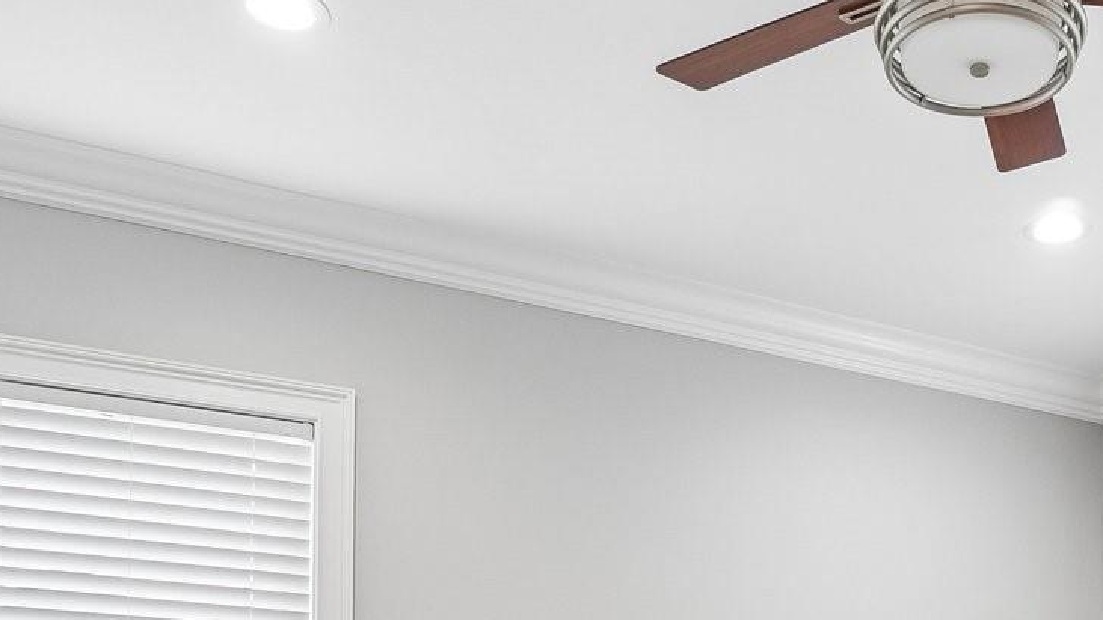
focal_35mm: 44
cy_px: 904
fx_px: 1287
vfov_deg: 22.6
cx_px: 883
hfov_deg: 44.2
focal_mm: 10
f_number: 8
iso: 400
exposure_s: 1/30
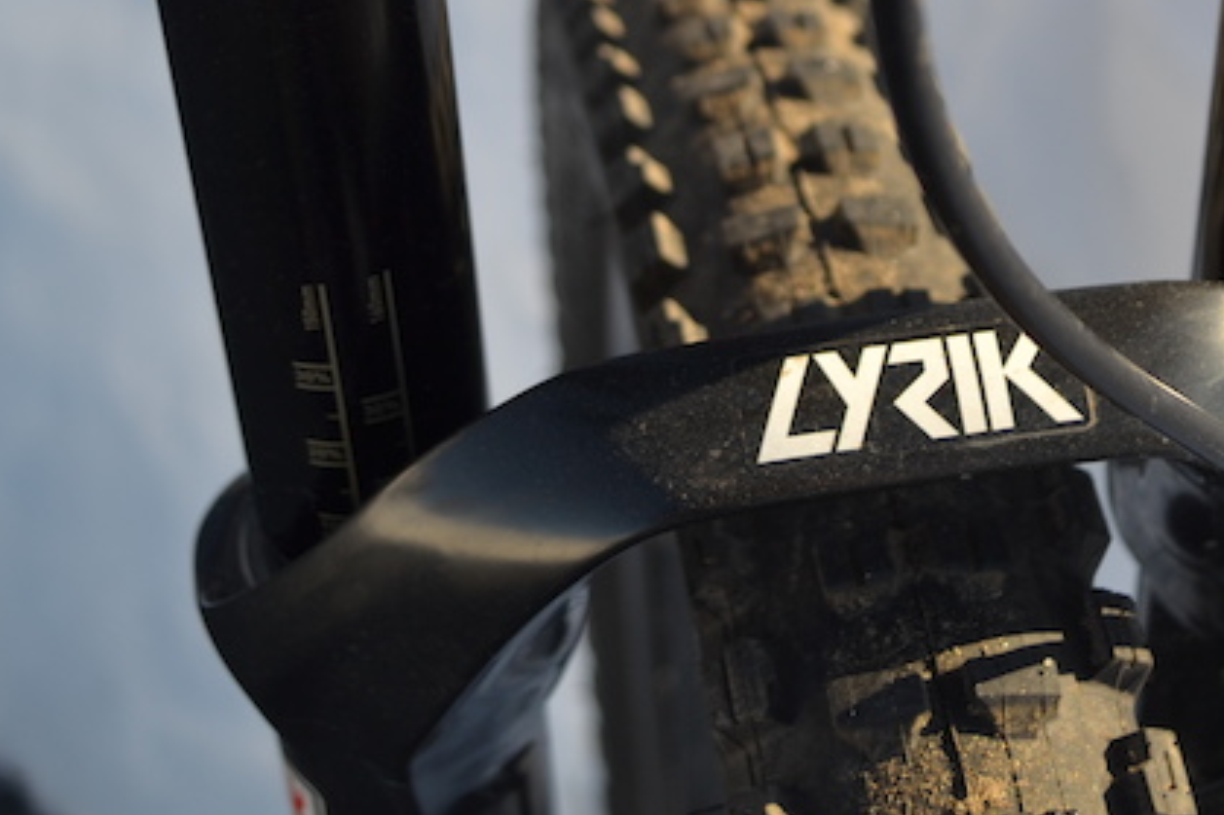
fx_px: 2991
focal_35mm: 88
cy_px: -95
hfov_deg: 23.1
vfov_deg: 15.1
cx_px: 733
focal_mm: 24
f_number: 4
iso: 100
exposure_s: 1/400
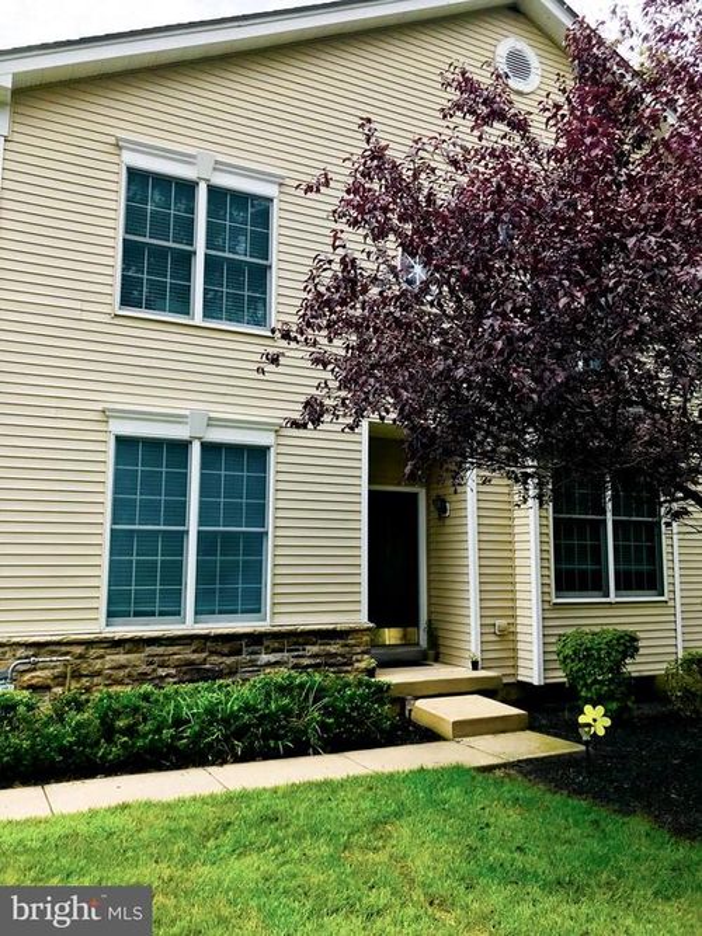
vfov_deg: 63.5
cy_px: 468
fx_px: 757
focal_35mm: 28
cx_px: 351
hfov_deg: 49.7
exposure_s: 1/812
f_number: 1.8
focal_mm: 3.99
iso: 20
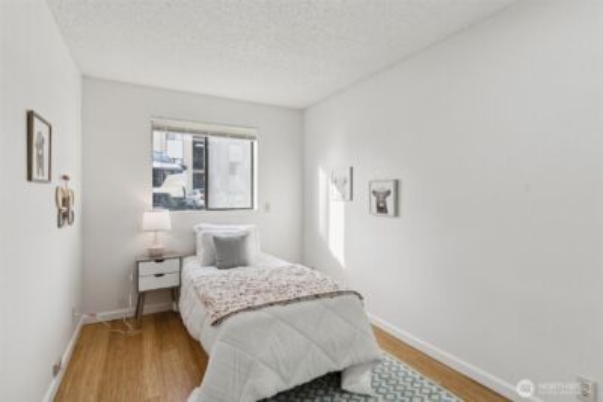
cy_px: 201
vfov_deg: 65.3
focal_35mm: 19
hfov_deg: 87.6
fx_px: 314
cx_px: 302
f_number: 9
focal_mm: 12.5
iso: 250
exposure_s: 1/50
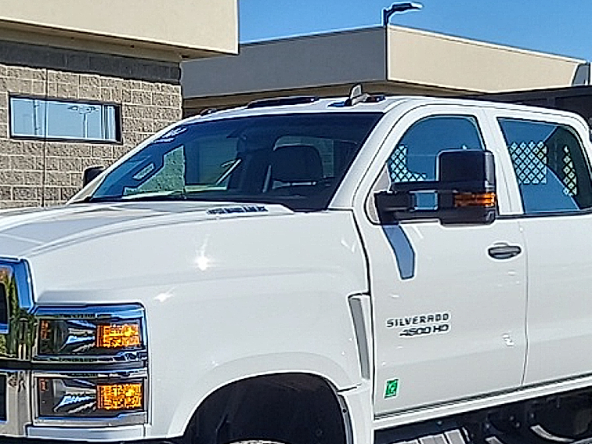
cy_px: 370
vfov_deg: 26.0
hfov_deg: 34.9
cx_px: 330
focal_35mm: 55
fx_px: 941
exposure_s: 1/2600
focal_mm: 5.4
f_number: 1.8
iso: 50
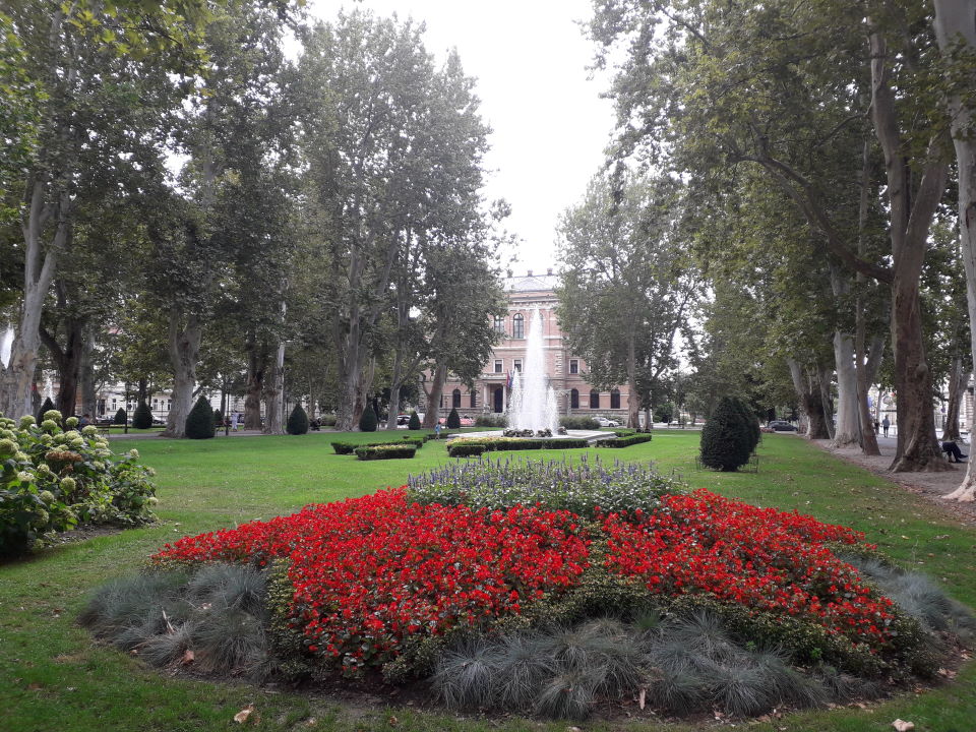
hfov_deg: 65.3
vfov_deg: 51.4
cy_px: 366
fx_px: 761
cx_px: 488
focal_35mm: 27
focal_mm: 3.6
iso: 40
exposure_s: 1/341
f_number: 1.9
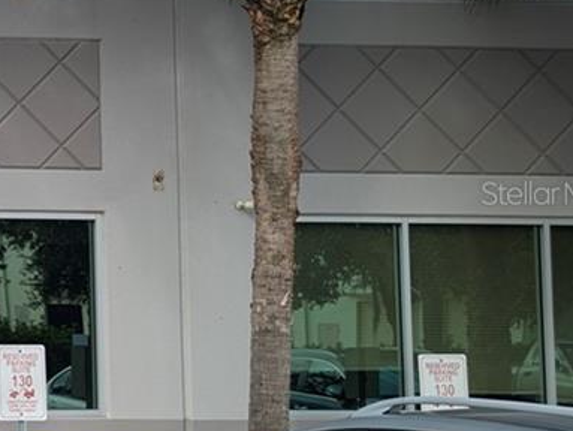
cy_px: 193
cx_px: -570
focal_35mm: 100
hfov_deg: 15.6
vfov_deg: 14.8
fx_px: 1657
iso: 25
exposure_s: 1/706
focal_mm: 6.9
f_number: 1.68
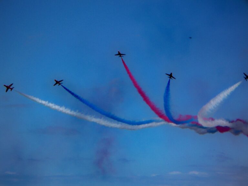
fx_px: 1254
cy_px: 93
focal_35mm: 175
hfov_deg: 11.3
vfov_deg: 8.5
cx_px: 124
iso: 100
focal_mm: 37.7
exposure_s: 1/320
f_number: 8.9
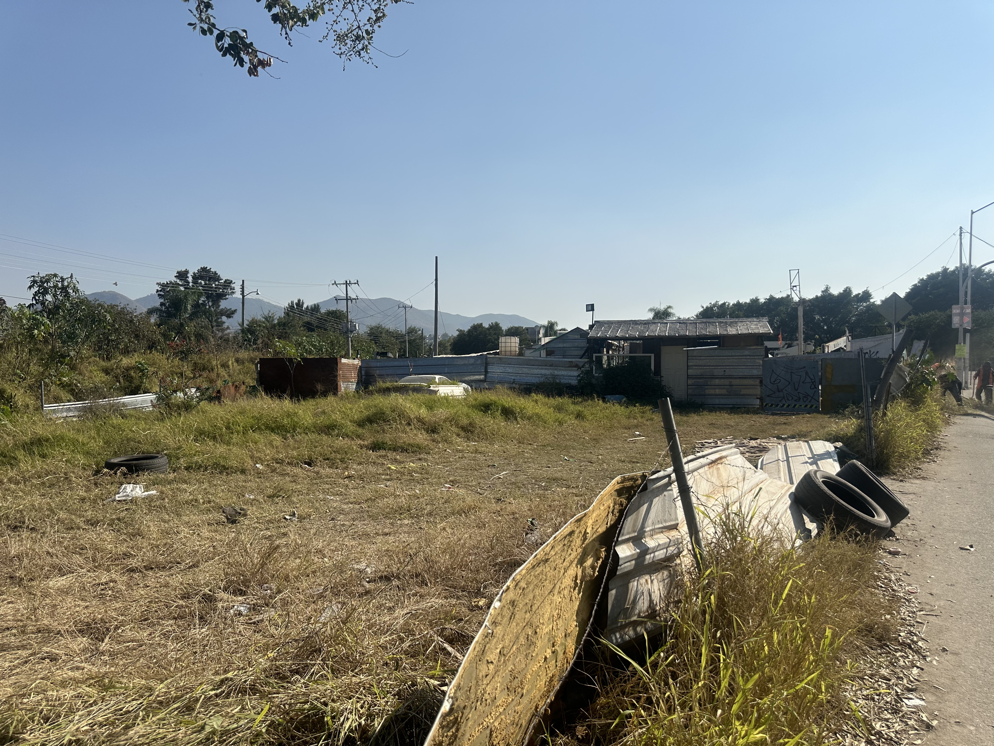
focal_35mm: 24
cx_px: 497
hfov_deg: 71.6
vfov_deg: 56.8
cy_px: 373
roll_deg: -0.4
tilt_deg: -1.1
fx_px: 689
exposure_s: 1/8929
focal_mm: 6.86
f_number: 1.78
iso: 80
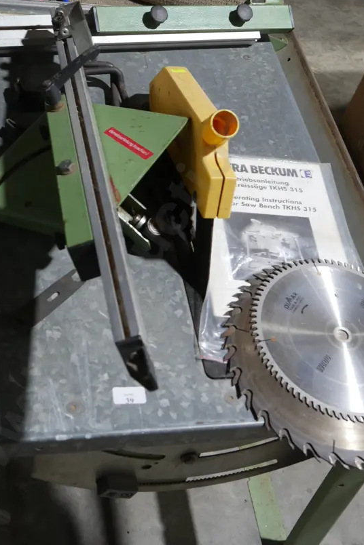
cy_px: 241
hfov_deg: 25.5
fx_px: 804
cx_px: 154
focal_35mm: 53
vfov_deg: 37.5
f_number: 5
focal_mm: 20
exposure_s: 1/60
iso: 400
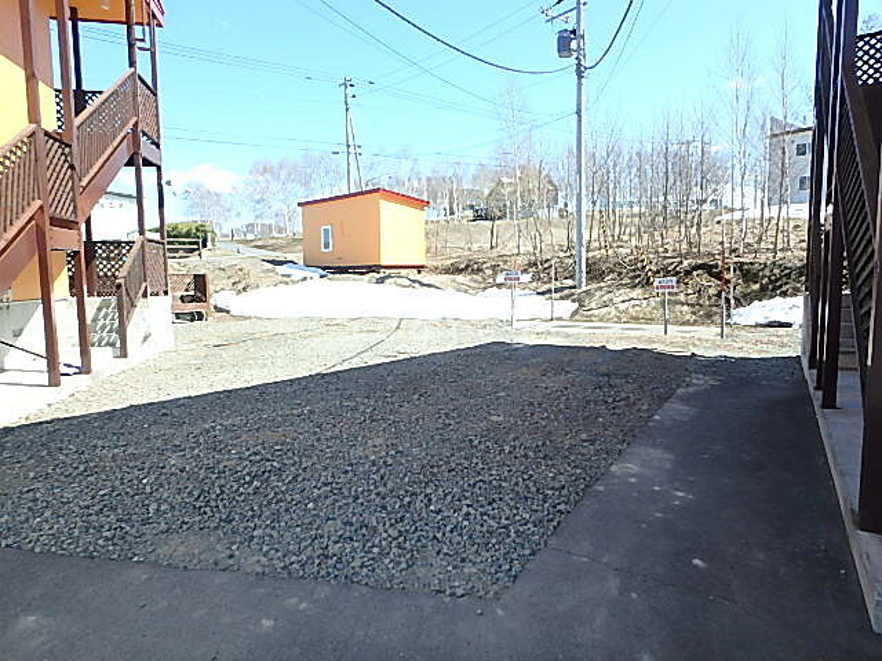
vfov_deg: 63.4
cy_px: 330
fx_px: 535
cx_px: 441
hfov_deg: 79.0
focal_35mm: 21
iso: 125
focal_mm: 3.7
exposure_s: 1/400
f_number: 3.5
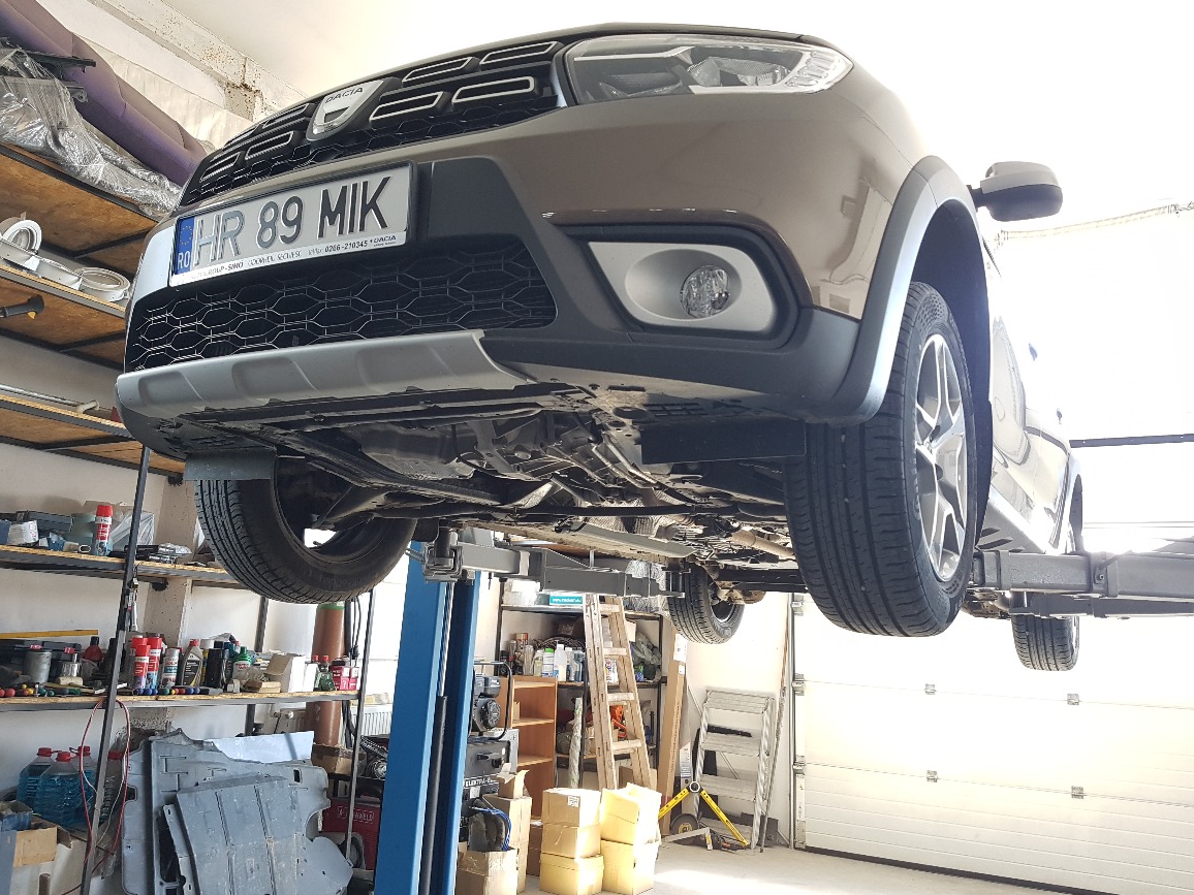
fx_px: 931
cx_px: 592
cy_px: 434
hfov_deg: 65.3
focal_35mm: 27
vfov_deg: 51.3
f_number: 1.7
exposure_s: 1/50
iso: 80
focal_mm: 4.2
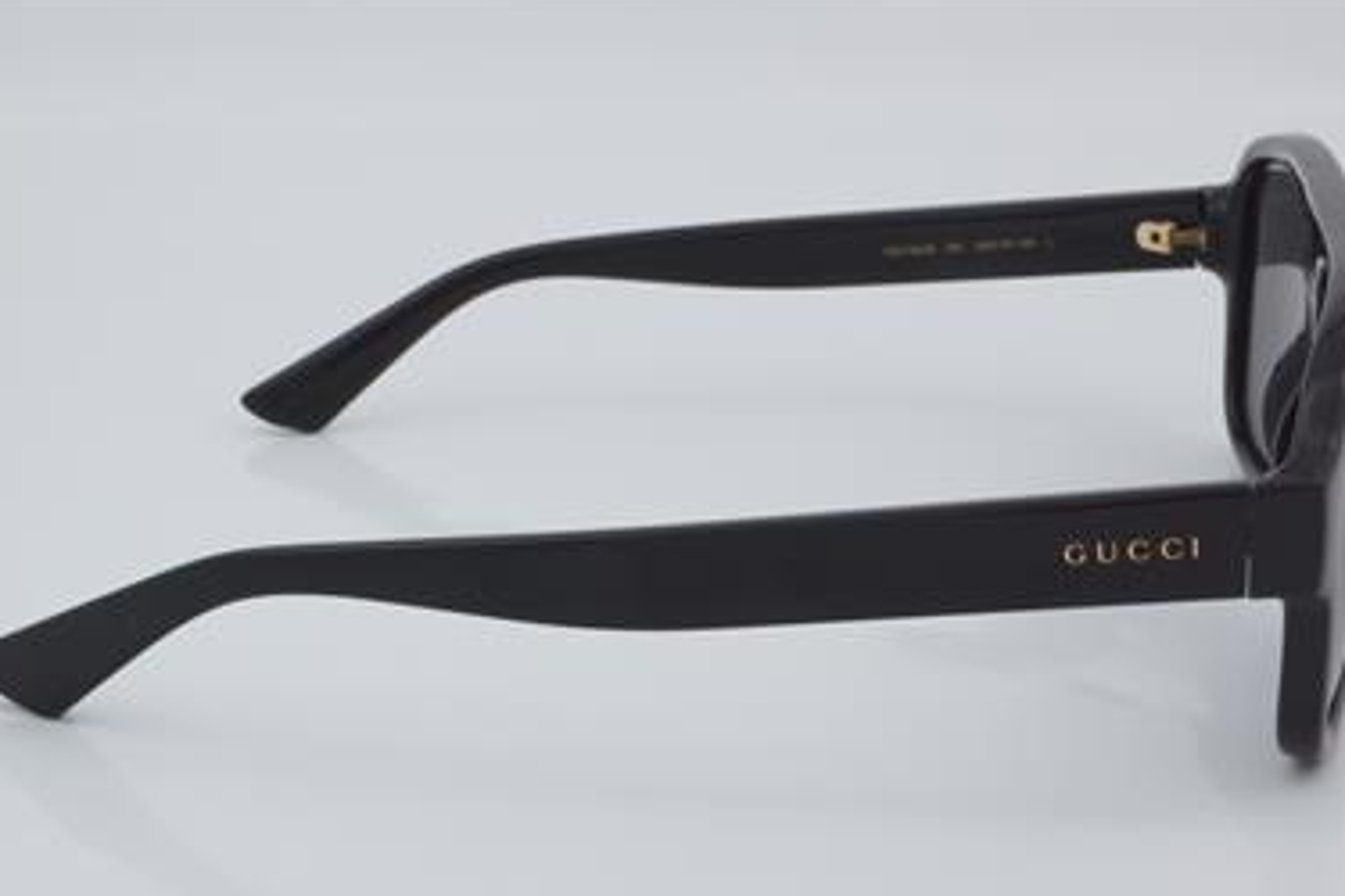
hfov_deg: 25.4
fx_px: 2989
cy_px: 462
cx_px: 681
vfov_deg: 17.1
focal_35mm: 80
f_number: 32
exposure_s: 1/4
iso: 100
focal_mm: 50
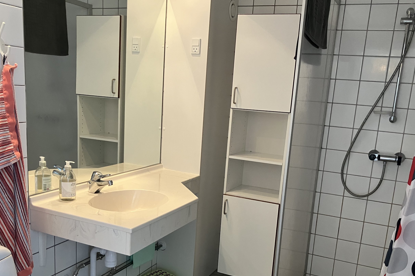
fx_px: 415
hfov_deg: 53.1
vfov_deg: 36.5
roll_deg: -4.6
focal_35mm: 36
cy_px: 184
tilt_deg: -12.0
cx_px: 207
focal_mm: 3.99
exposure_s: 1/50
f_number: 1.8
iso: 200
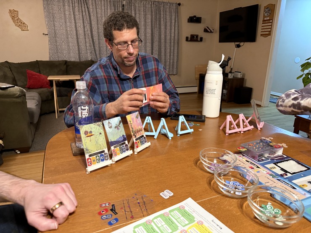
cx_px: 156
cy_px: 116
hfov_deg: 71.6
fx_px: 216
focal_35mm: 24
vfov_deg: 56.8
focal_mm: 6.76
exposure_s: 1/40
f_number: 1.78
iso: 640
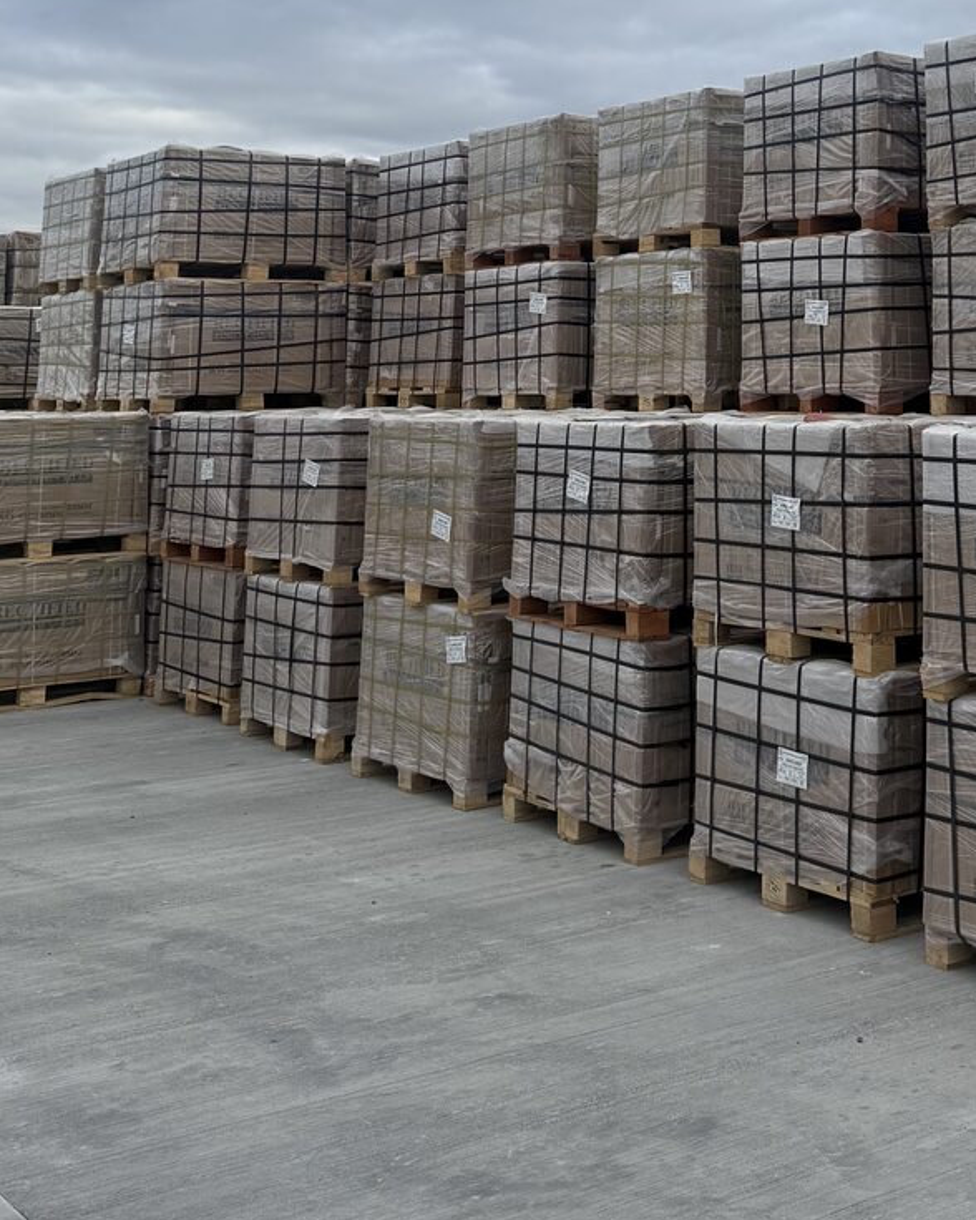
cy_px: 115
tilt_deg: +9.0
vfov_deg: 34.5
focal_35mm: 51
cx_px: 783
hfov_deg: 29.0
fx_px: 1841
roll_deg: -0.9
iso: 80
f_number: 1.78
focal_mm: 6.76
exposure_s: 1/2703
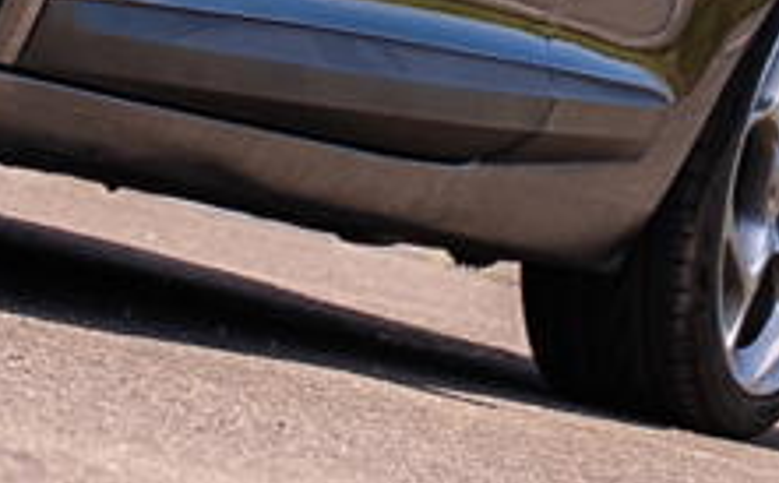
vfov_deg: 2.8
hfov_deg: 4.6
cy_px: -389
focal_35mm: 457
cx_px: 19
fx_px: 9680
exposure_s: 1/500
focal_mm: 46.9
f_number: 2.8
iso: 100
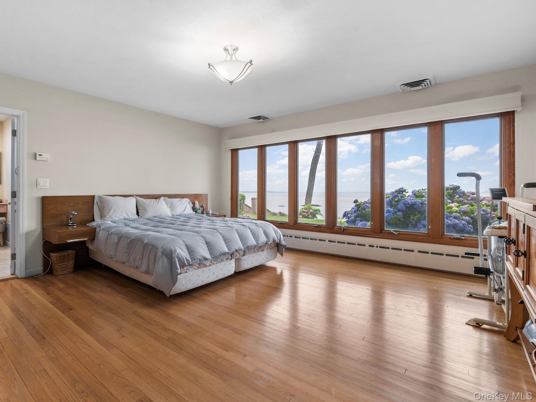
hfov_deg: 90.1
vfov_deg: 74.7
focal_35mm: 17
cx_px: 220
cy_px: 193
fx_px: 263
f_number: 8
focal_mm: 15
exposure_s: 1/15
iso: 500
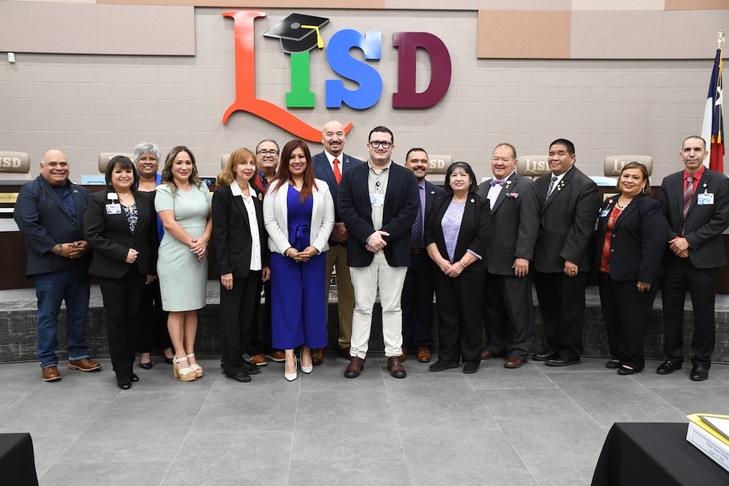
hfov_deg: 53.1
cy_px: 243
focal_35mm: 36
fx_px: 729
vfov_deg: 36.8
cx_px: 364
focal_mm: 24
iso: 1600
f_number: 5.6
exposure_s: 1/60
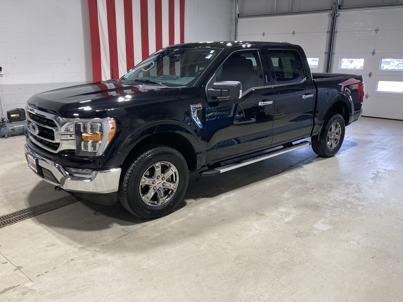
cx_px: 202
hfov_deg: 63.4
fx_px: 326
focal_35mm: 28
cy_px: 151
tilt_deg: -15.0
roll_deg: -1.1
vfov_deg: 49.7
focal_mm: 3.99
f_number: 1.8
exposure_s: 1/60
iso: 80
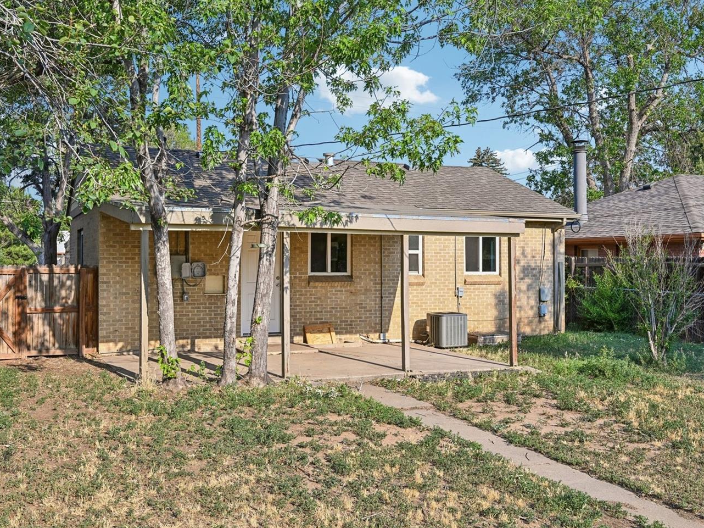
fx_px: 732
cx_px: 323
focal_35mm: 36
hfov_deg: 51.3
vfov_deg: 39.6
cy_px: 258
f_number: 10
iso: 64
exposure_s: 1/60
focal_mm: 30
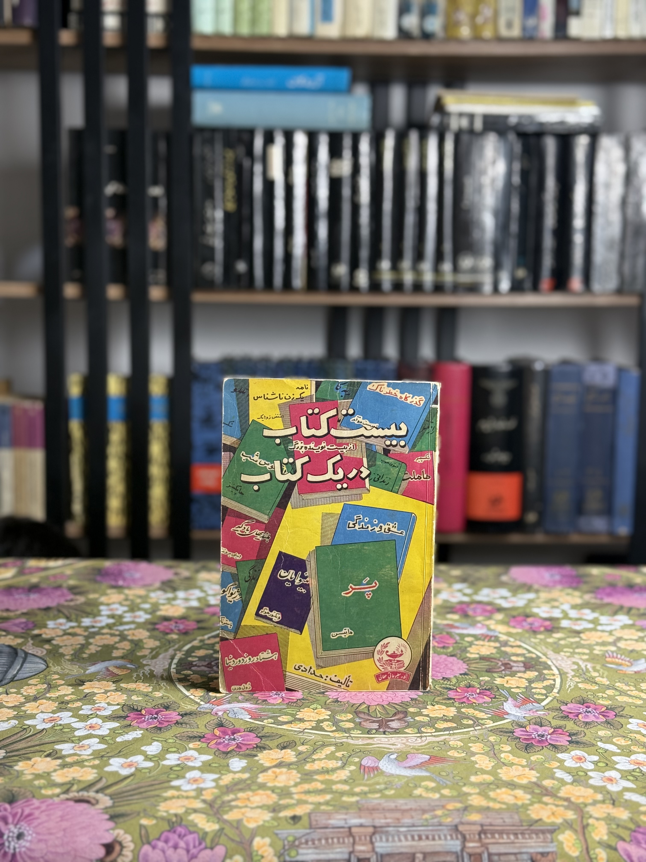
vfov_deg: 39.7
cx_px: 323
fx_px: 1194
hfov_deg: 30.3
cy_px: 431
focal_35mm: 48
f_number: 1.78
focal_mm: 6.76
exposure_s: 1/100
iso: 125
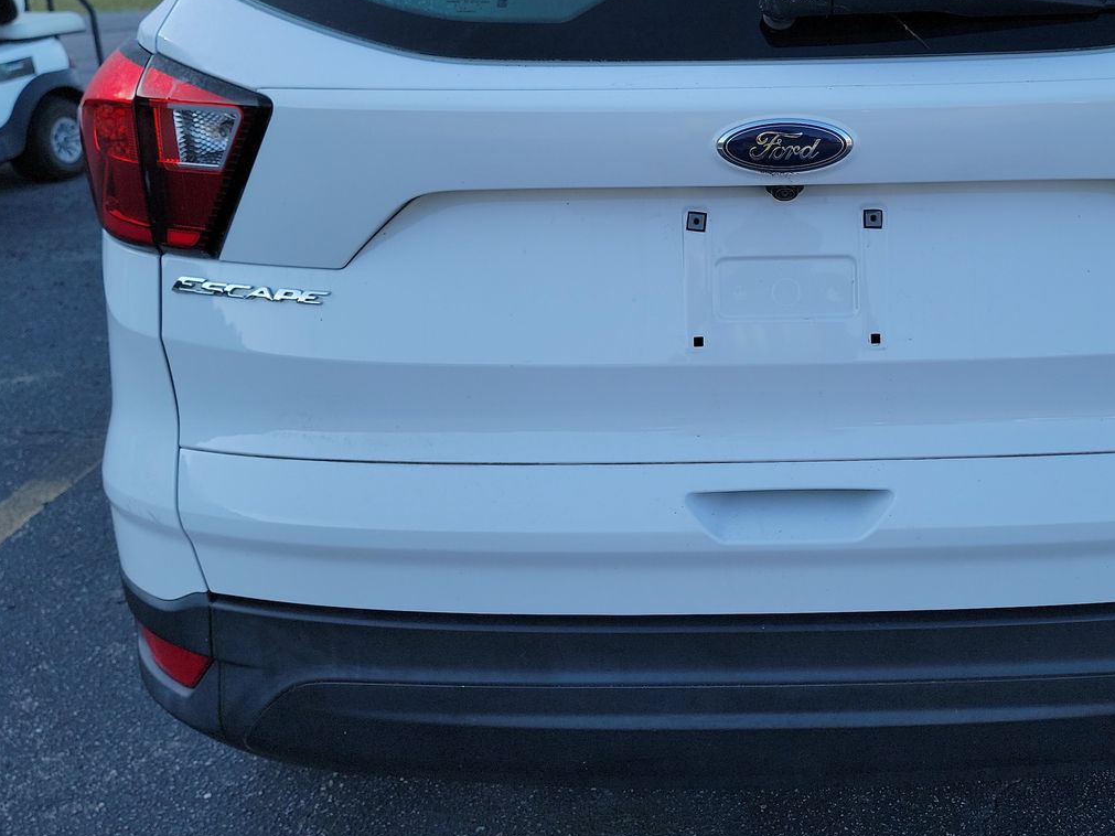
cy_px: 224
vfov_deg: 36.9
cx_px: 773
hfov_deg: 47.9
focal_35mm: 38
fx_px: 1224
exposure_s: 1/297
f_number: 1.8
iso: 50
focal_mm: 6.7
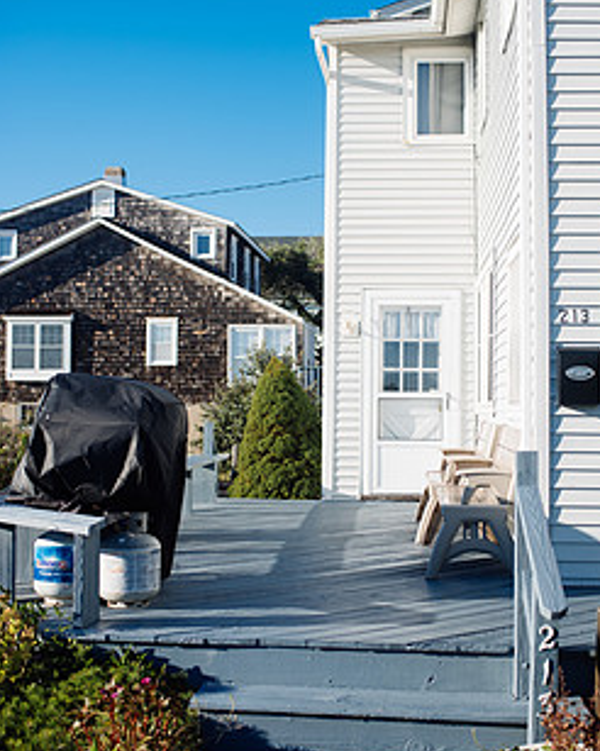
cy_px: 376
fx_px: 1067
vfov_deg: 38.8
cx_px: 339
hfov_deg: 31.4
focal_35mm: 48
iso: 100
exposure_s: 1/1250
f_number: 2.8
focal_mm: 35
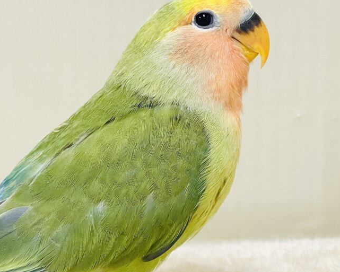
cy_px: 153
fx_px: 956
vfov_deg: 16.2
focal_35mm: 95
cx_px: 97
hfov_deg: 20.1
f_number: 2
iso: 160
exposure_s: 1/99
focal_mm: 6
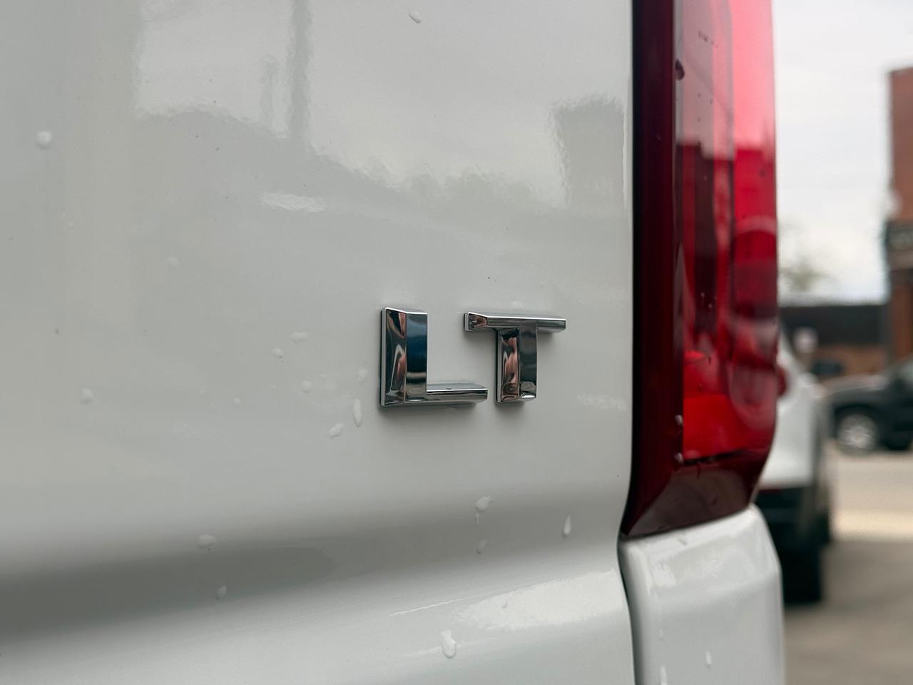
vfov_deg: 30.3
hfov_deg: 39.7
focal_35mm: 48
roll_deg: +0.7
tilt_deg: +2.2
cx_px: 456
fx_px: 1266
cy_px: 342
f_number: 1.78
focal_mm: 6.76
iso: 64
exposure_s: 1/3704
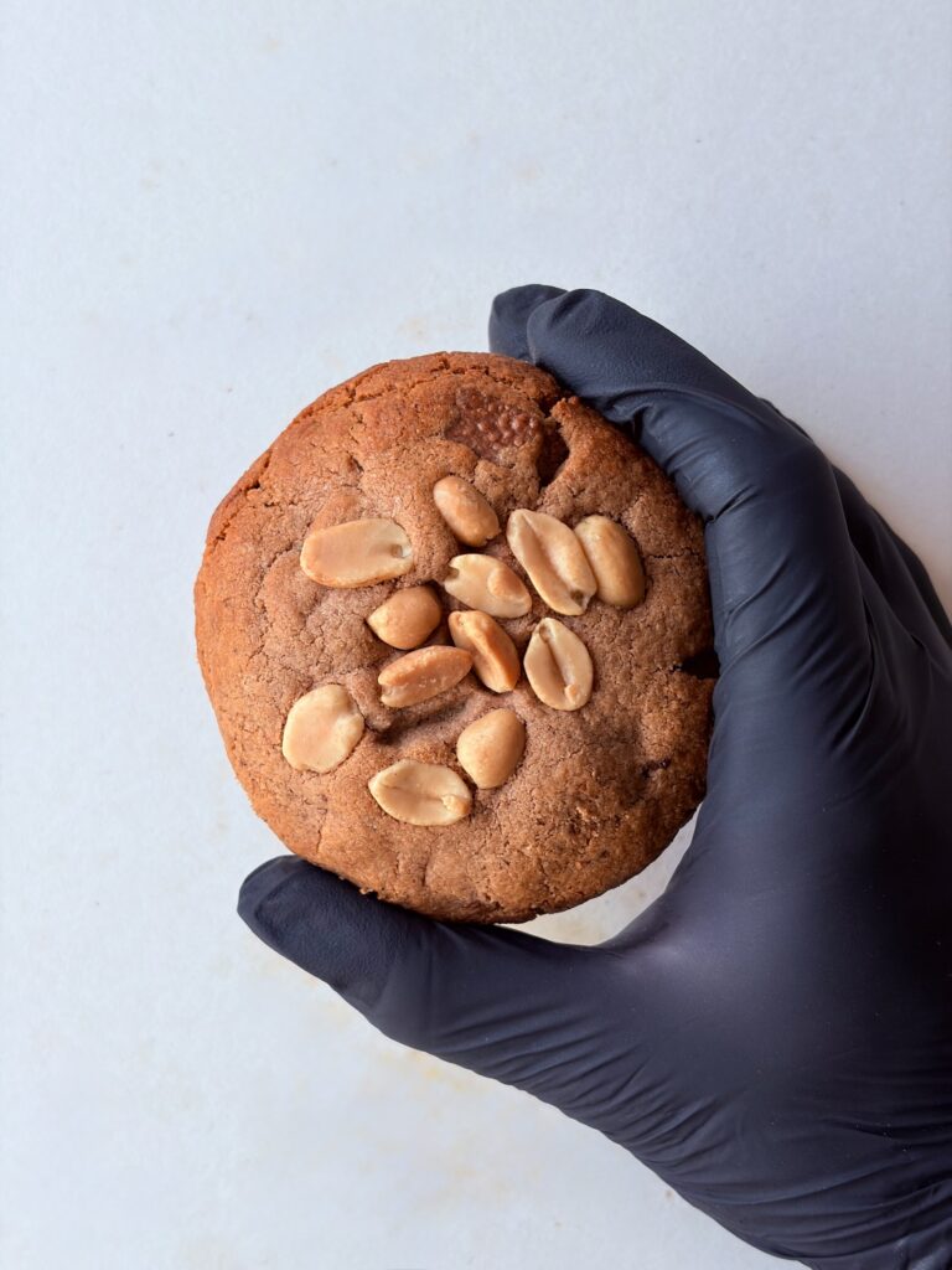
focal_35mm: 52
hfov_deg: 28.0
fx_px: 1907
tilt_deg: -88.0
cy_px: 635
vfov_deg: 36.8
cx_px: 476
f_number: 1.6
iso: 50
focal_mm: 5.96
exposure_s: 1/90
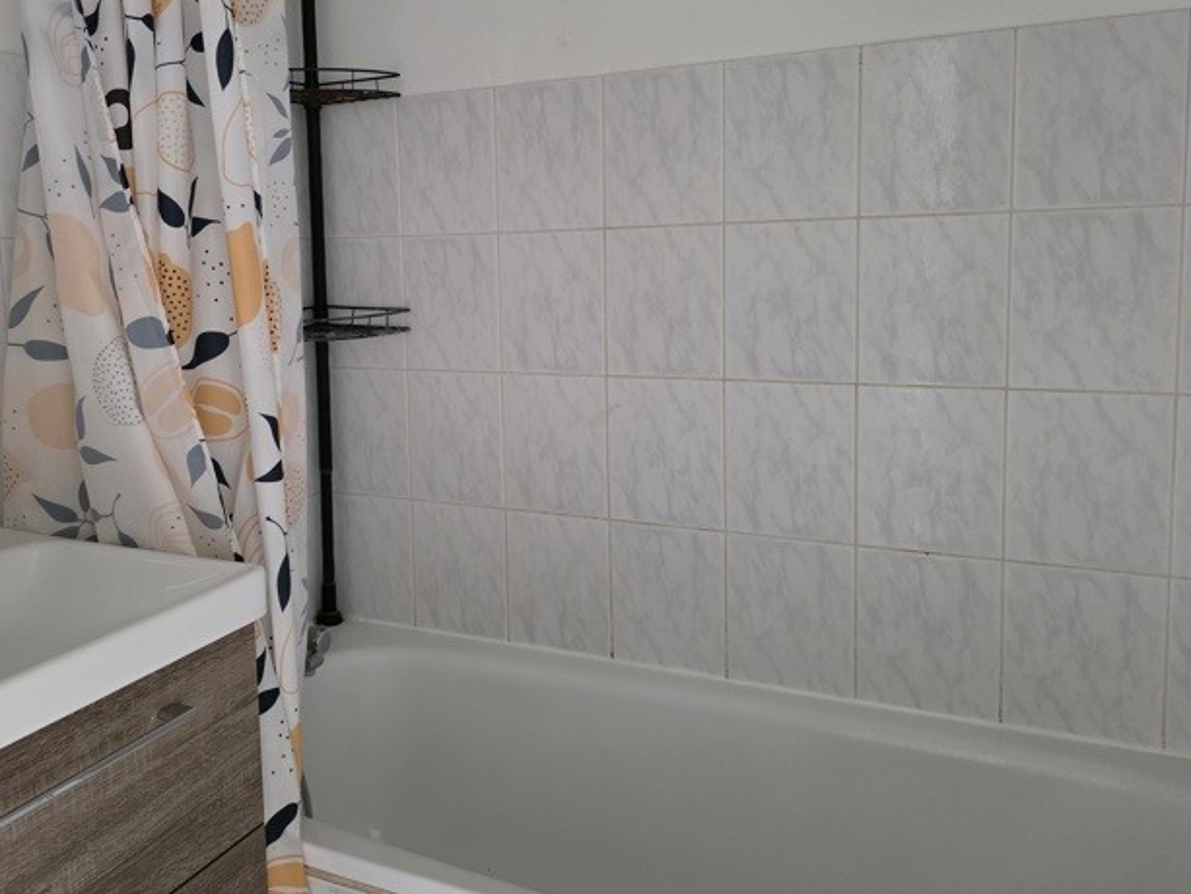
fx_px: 1032
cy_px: 375
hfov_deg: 59.6
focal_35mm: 30
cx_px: 495
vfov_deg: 46.6
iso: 1250
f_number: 1.7
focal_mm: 6.3
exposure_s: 1/100
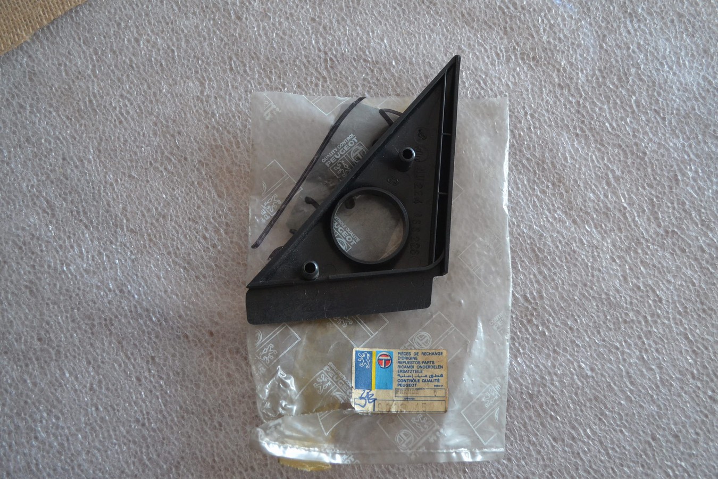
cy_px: 240
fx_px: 718
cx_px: 359
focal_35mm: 36
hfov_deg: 53.1
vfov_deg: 36.9
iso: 1100
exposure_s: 1/60
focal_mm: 24
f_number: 4
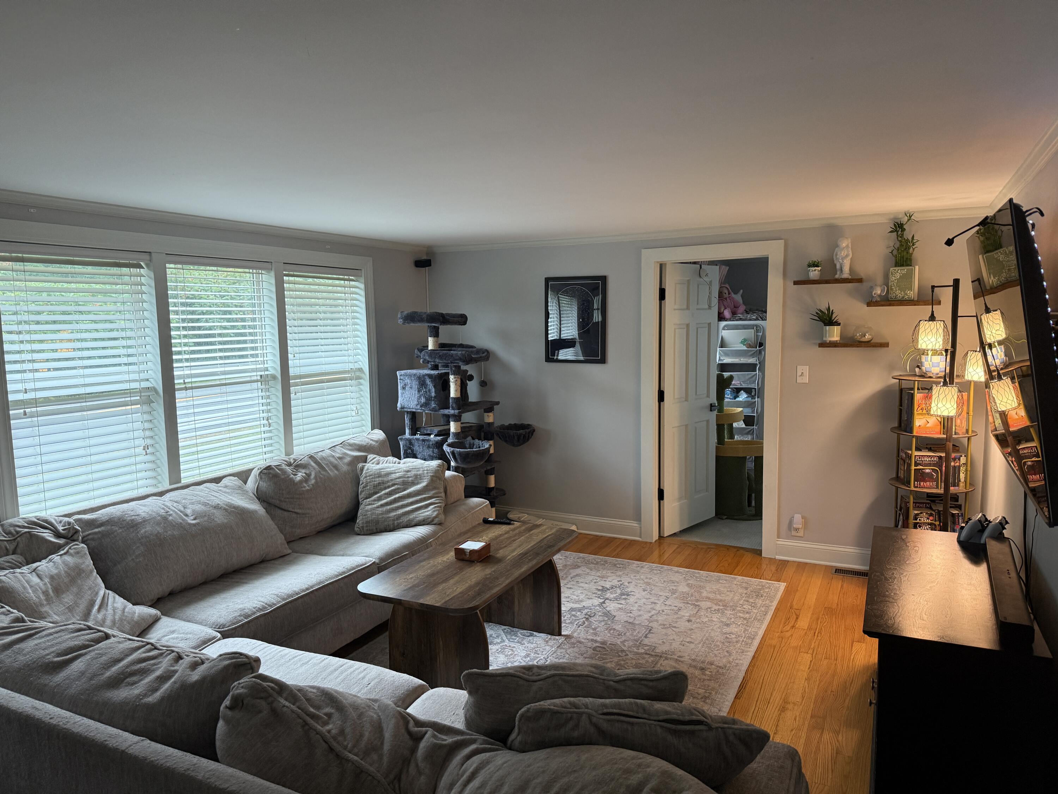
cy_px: 397
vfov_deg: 56.8
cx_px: 529
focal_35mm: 24
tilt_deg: -8.5
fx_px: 734
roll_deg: +0.3
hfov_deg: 71.6
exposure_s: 1/64
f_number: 1.78
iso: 200
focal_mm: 6.76
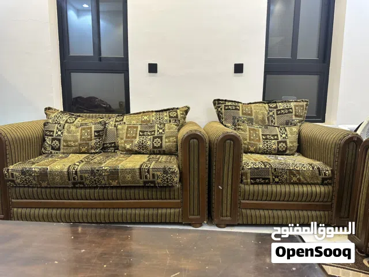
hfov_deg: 71.6
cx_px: 184
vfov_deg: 56.8
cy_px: 138
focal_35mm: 24
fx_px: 256
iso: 320
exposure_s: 1/60
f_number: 1.78
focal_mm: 6.86
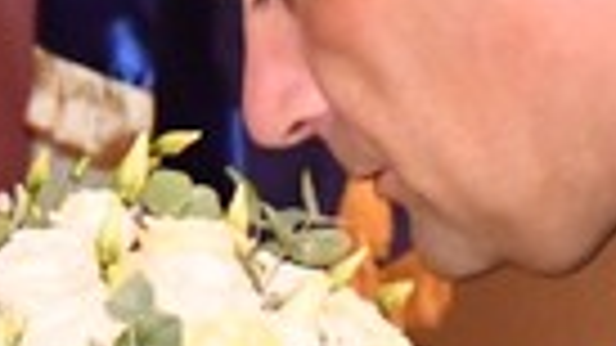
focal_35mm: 706
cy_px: 649
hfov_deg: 3.1
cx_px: -67
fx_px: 11529
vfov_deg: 1.7
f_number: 5
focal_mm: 60
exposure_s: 1/60
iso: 5000
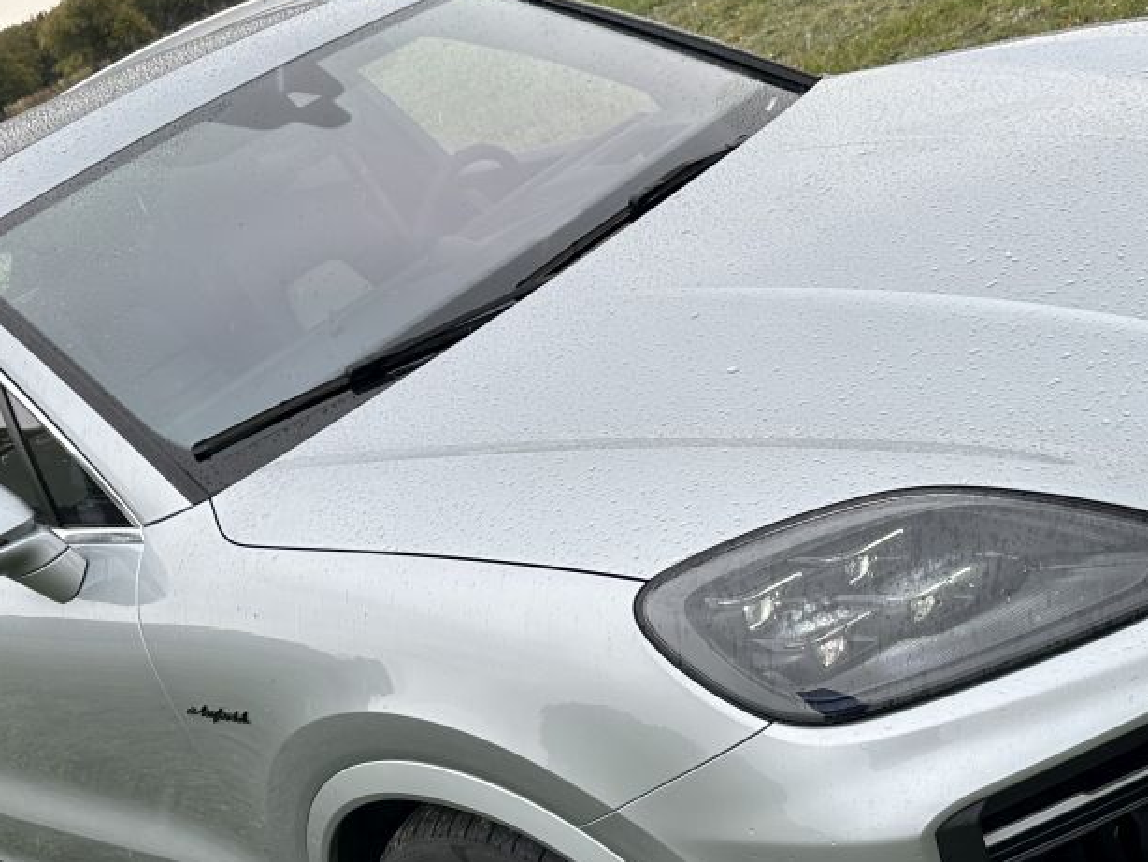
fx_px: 1659
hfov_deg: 38.1
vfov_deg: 28.7
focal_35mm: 50
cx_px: 623
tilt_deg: -23.1
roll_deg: +27.4
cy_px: 634
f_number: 1.78
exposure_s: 1/724
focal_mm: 6.86
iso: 80
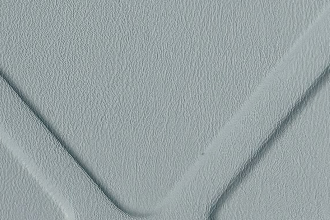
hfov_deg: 15.1
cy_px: 8
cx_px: 122
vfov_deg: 10.0
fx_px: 1246
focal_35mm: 136
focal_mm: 5.96
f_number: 1.6
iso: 160
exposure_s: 1/50
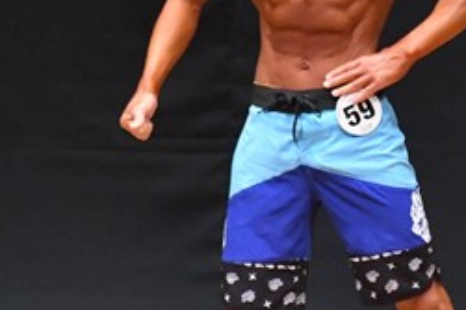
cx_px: 330
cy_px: 163
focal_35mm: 834
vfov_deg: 1.6
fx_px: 10788
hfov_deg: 2.5
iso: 8000
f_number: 5.6
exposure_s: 1/400
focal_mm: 180
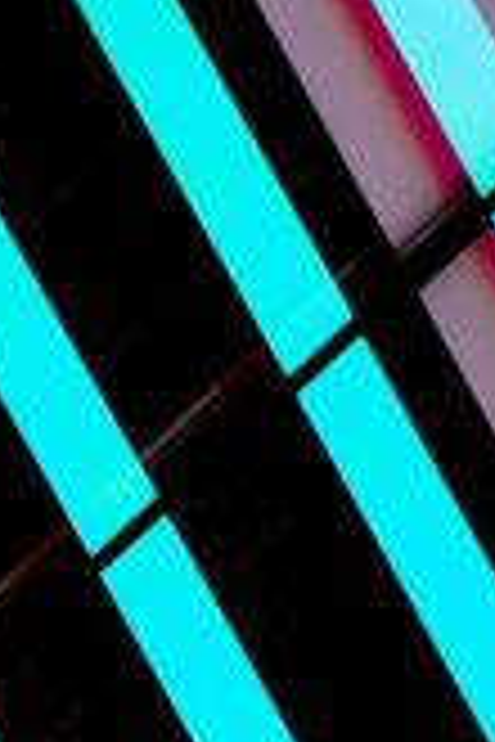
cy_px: 1111
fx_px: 38524
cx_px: 360
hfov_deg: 0.7
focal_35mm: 1868
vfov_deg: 1.1
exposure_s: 1/1250
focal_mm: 300
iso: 800
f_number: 6.3
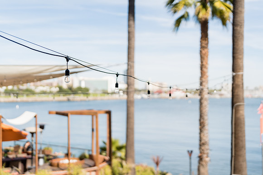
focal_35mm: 50
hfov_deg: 39.6
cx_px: 132
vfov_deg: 27.0
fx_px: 365
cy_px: 88
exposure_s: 1/3200
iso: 100
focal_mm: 50
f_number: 1.8
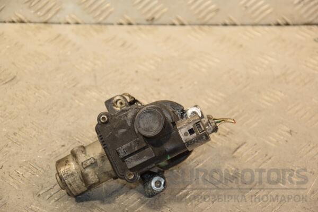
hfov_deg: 19.5
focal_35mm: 105
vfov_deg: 13.0
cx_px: 159
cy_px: 106
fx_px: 927
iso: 800
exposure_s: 1/125
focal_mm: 70
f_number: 5.3
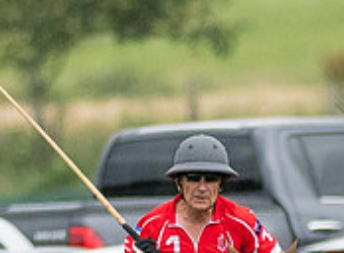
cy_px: 814
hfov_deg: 0.6
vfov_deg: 0.4
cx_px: 673
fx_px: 34020
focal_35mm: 3447
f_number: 2.8
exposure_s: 1/6400
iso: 640
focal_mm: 300
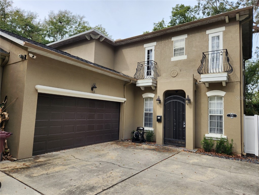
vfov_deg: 58.9
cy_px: 98
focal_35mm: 23
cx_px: 130
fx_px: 172
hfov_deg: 73.9
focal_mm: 5.4
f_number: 1.8
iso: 20
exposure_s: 1/722
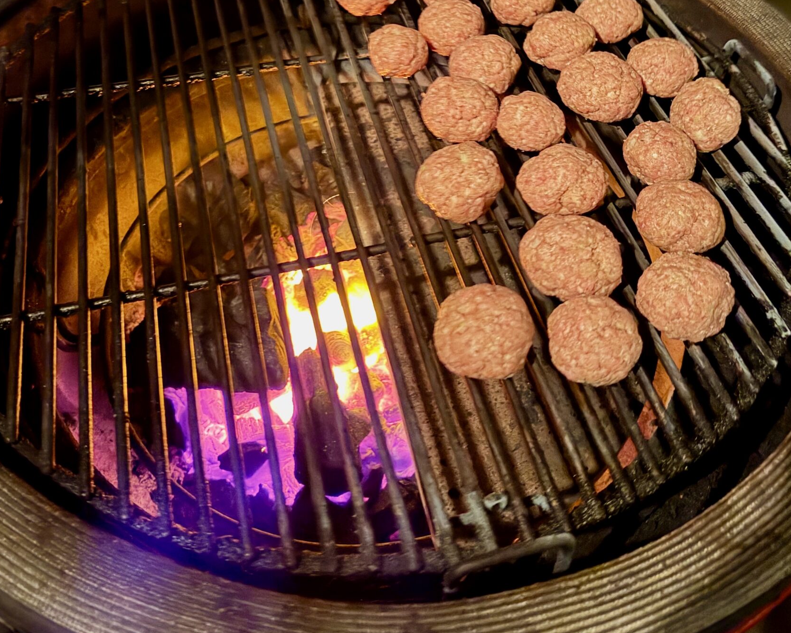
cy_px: 143
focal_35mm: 36
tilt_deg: -43.3
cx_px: 391
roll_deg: -3.0
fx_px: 843
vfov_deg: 39.8
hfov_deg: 50.3
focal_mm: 6.76
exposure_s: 1/9
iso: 1250
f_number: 1.78
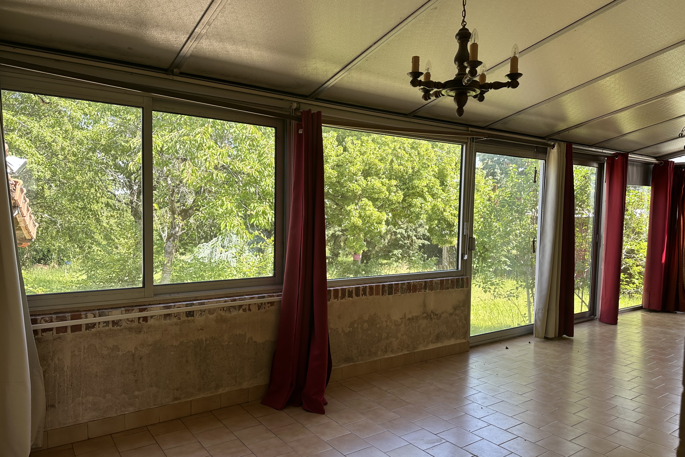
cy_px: 242
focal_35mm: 25
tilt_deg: -2.7
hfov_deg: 71.5
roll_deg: -0.8
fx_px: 476
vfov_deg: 51.3
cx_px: 342
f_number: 1.78
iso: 80
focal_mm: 6.86
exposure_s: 1/313
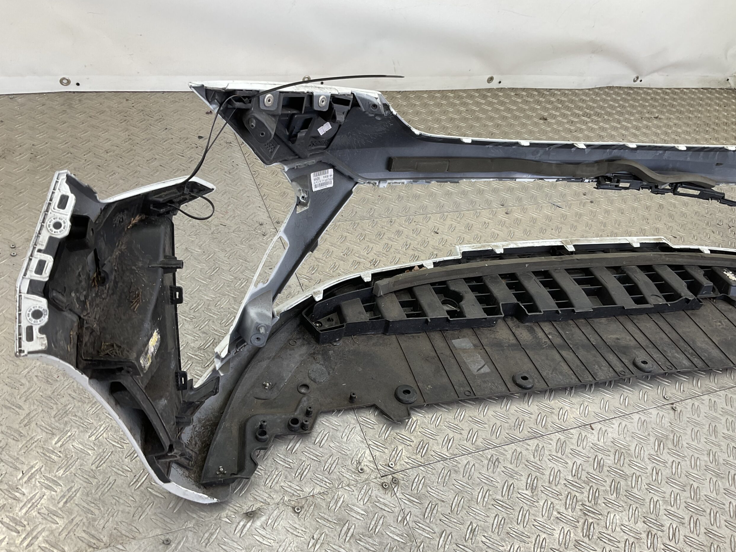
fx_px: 638
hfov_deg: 60.0
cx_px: 375
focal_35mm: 30
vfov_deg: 46.8
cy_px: 285
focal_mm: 3
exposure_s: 1/100
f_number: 1.8
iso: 25
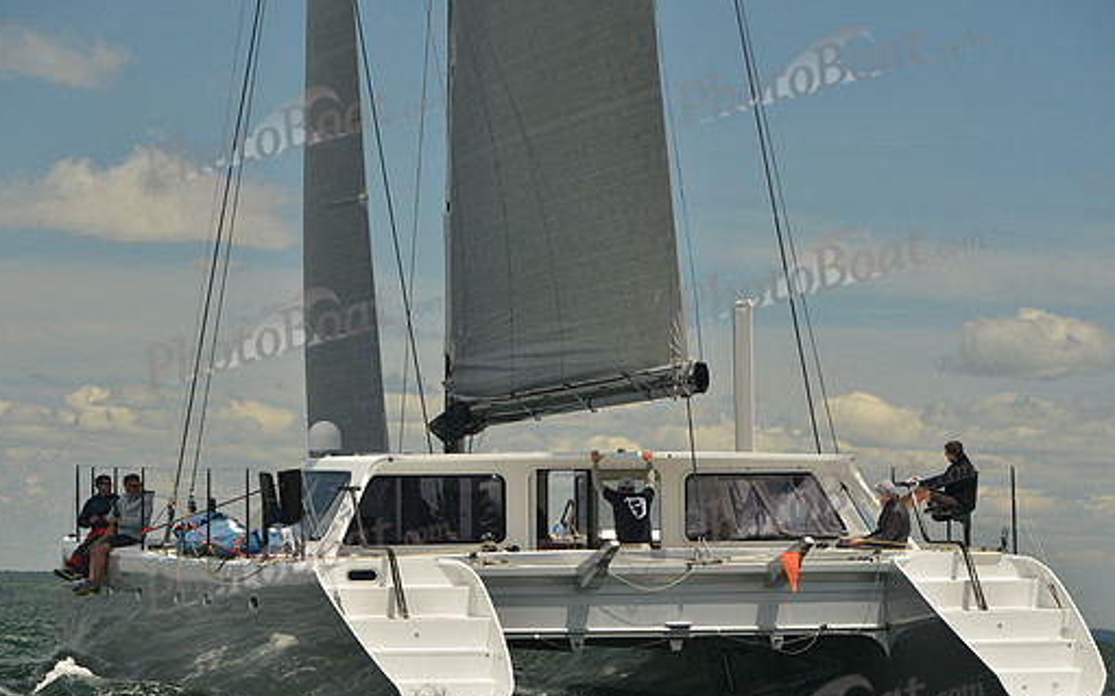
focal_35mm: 162
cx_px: 565
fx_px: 4921
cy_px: 416
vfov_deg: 8.1
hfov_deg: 12.9
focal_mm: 140
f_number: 8
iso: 400
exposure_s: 1/1000
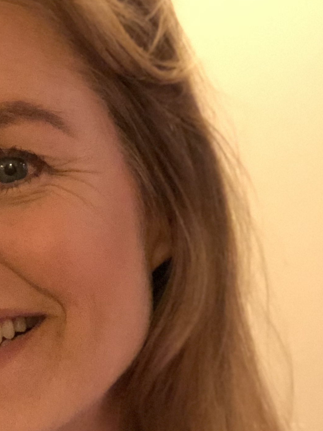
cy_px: 262
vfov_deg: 12.0
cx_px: -29
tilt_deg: -3.7
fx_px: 2040
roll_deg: +0.4
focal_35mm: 164
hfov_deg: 9.0
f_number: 2.8
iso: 1250
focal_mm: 6.6
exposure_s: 1/60
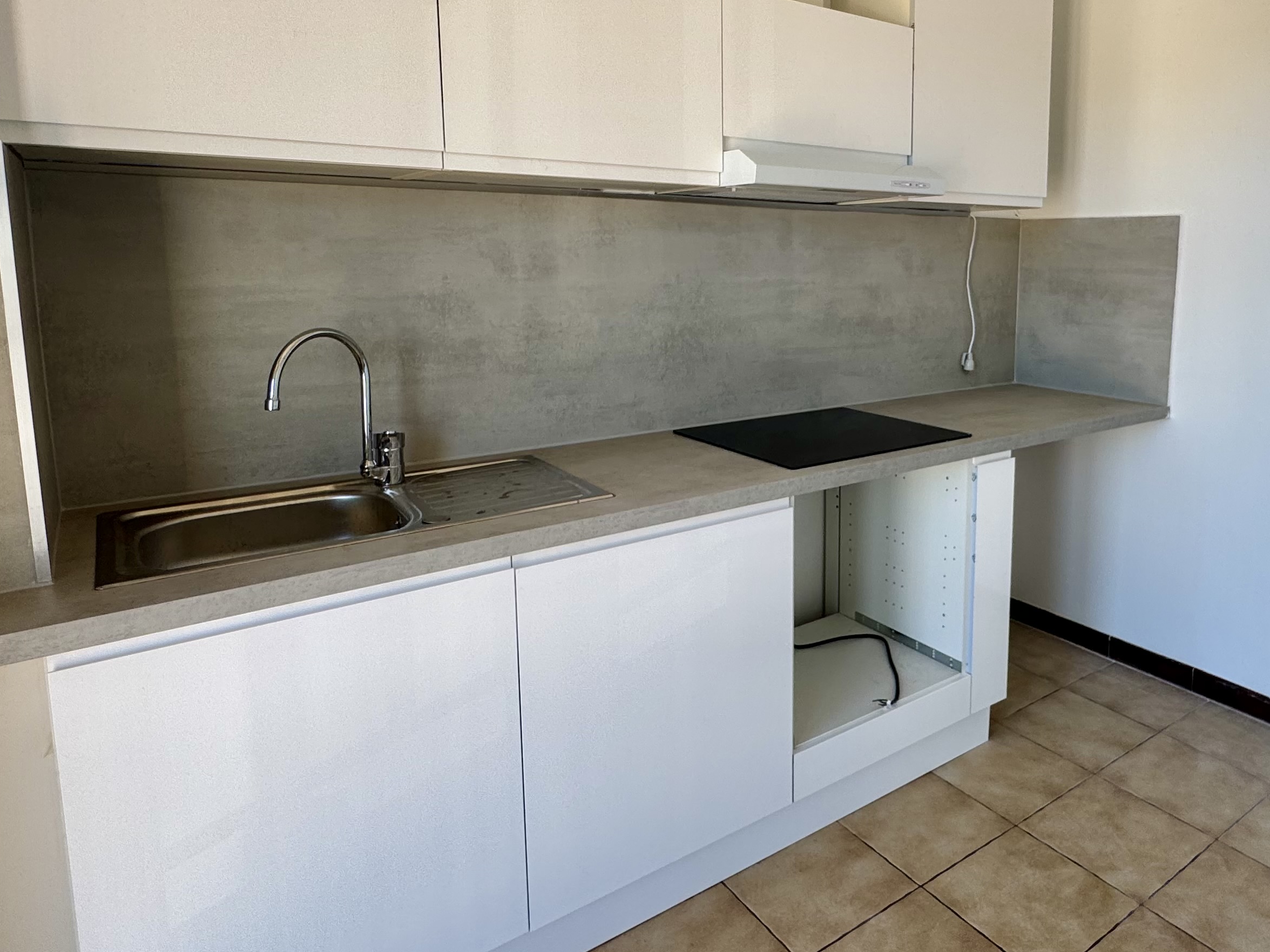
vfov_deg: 56.2
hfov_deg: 70.0
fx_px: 881
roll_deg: -1.4
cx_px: 821
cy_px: 365
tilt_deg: -8.3
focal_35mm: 24
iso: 40
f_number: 2.2
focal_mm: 2.22
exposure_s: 1/99
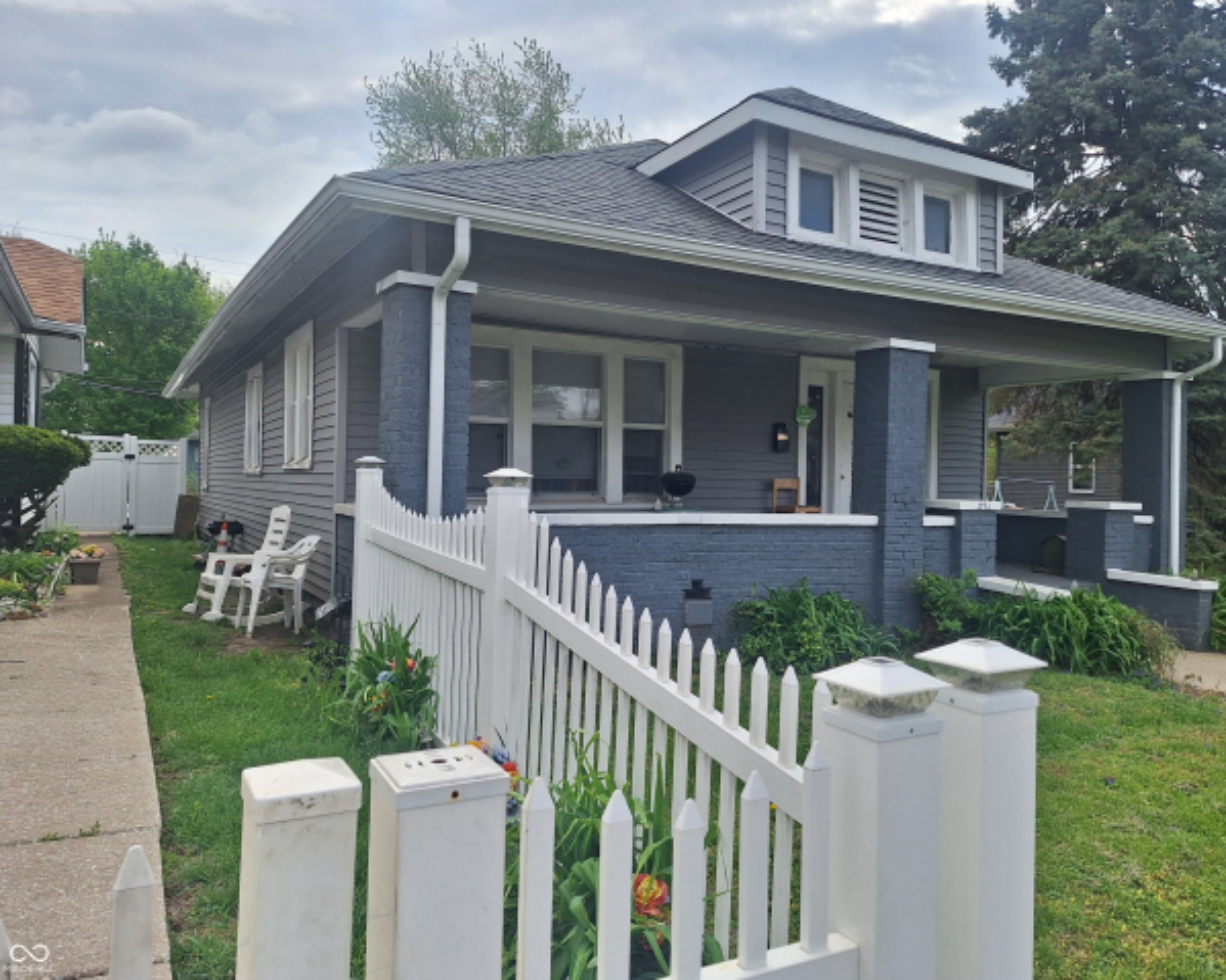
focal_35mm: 25
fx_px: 907
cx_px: 672
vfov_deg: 56.8
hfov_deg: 68.0
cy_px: 473
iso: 40
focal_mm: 5.54
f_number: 1.8
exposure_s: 1/1639
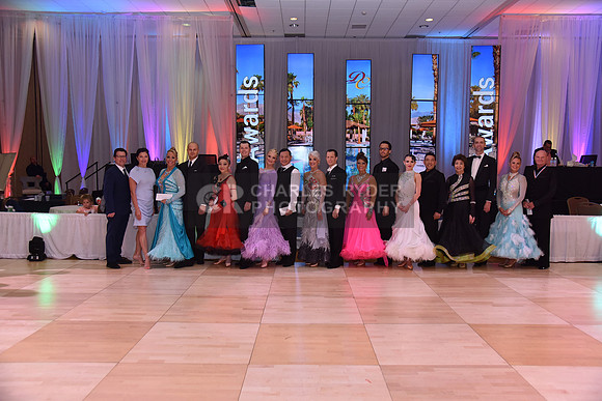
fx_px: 518
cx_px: 301
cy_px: 200
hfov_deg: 60.3
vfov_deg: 42.3
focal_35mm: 31
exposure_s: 1/250
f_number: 4.5
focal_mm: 31
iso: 1000
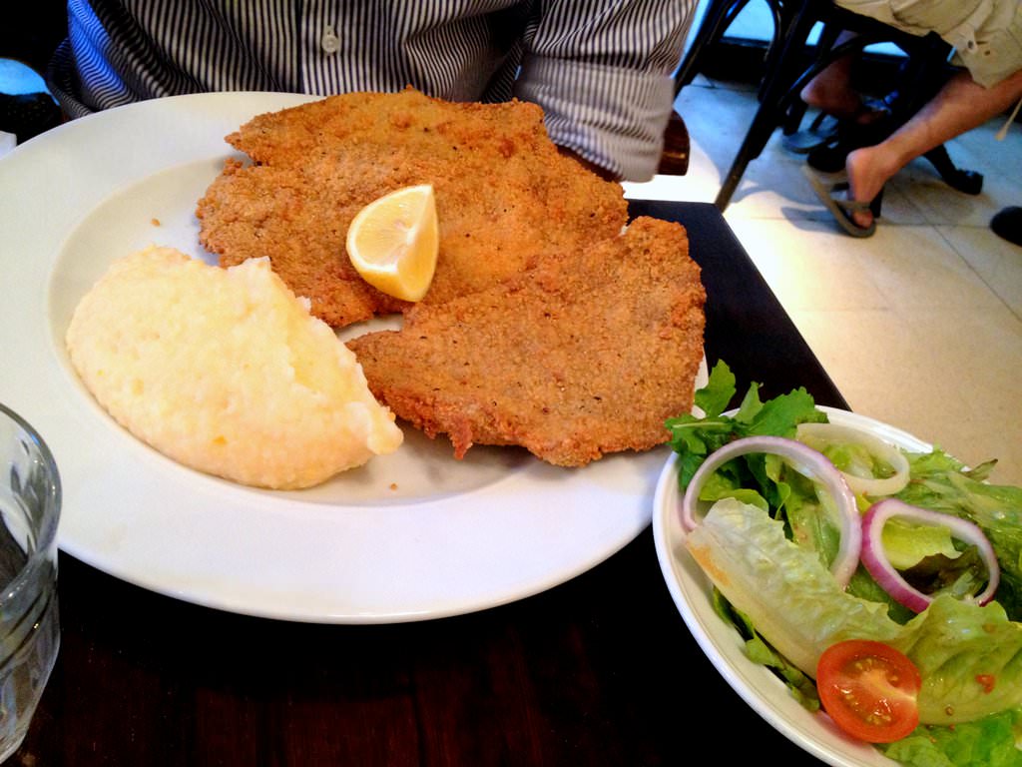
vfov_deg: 40.7
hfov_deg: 52.6
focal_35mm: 35
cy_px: 384
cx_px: 511
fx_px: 1033
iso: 250
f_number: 2.4
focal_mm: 4.28
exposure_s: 1/20
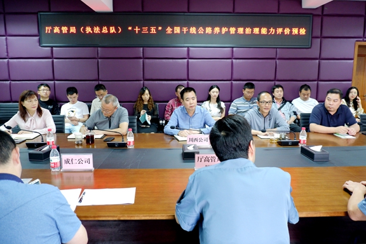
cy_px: 122
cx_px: 183
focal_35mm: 27
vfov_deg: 47.9
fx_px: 274
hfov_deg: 67.4
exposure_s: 1/45
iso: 1600
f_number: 3.5
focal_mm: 18
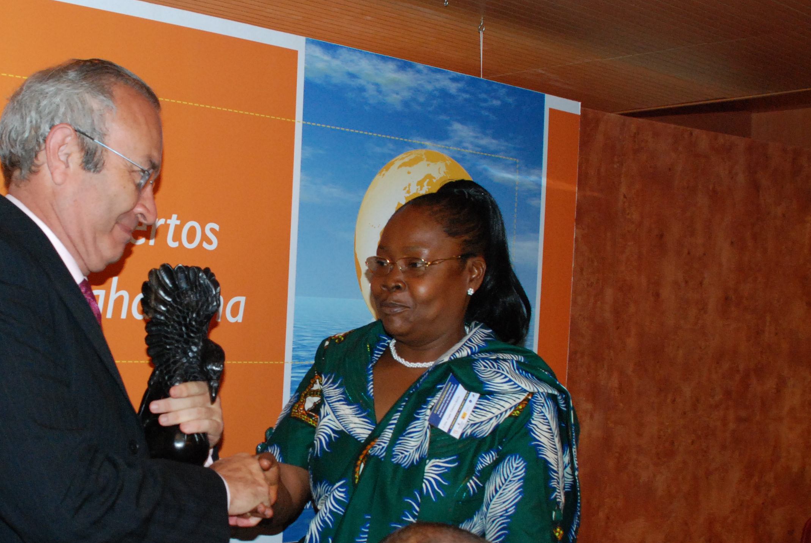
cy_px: 365
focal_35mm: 49
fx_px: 1105
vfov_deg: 27.4
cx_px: 219
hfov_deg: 39.4
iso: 800
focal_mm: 18
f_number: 5
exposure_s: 1/60
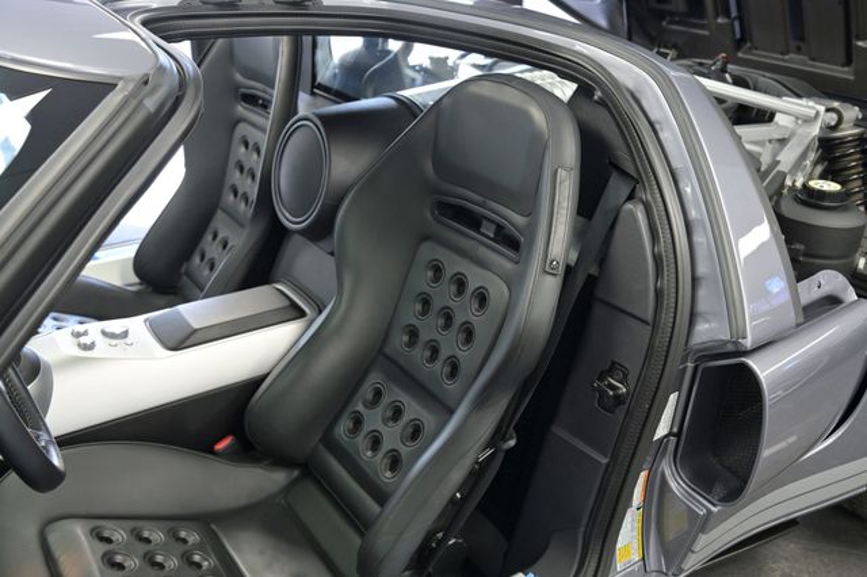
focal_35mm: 33
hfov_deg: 57.2
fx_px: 794
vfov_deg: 39.9
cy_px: 288
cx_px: 434
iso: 1250
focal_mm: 33
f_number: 4.5
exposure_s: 1/100
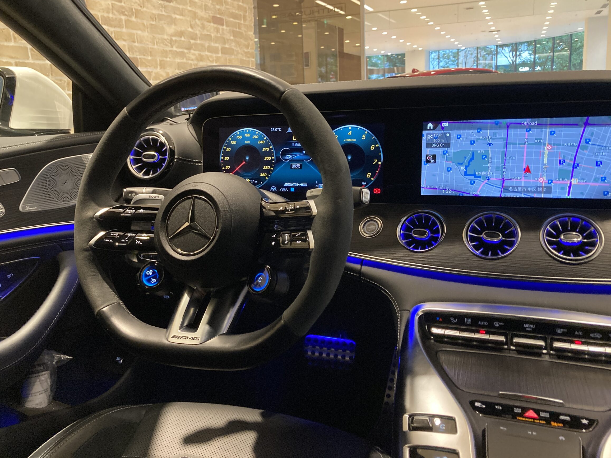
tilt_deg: -9.9
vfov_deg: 45.4
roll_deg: +3.7
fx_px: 547
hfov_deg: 58.3
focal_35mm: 31
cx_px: 283
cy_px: 205
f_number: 1.8
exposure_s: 1/45
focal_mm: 3.99
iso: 250
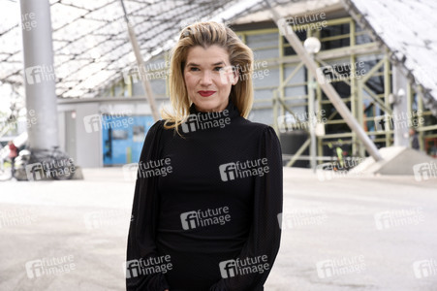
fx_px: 1274
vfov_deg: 13.0
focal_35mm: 105
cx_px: 218
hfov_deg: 19.5
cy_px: 146
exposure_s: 1/160
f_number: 9
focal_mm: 105
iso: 640
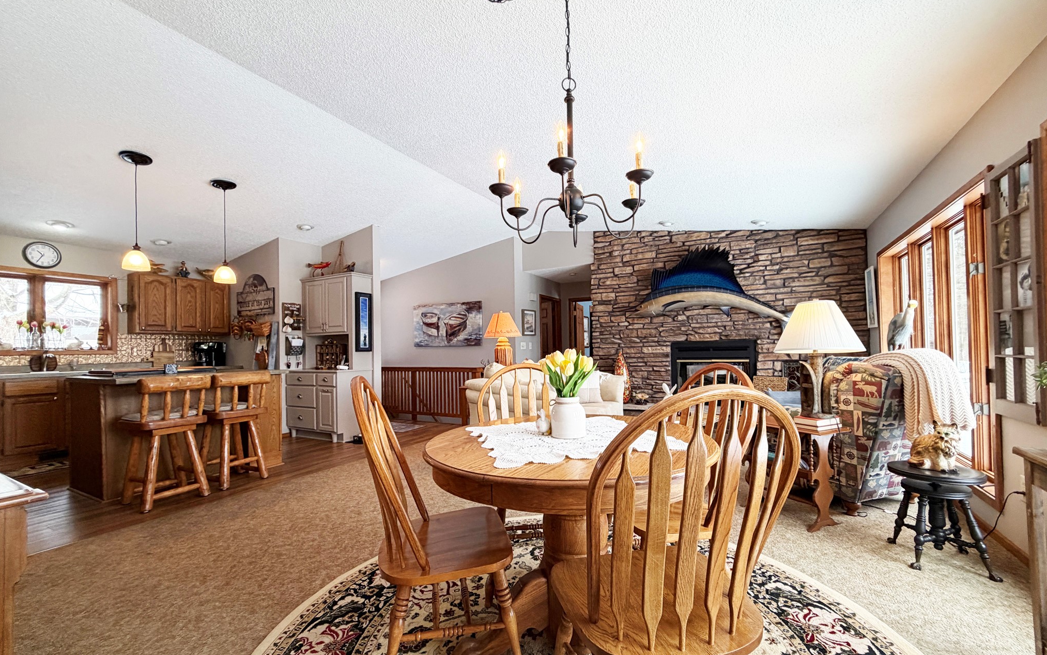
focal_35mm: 15
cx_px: 527
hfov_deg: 101.5
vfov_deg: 74.7
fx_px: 428
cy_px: 343
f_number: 2.2
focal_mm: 2.22
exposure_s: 1/120
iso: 200
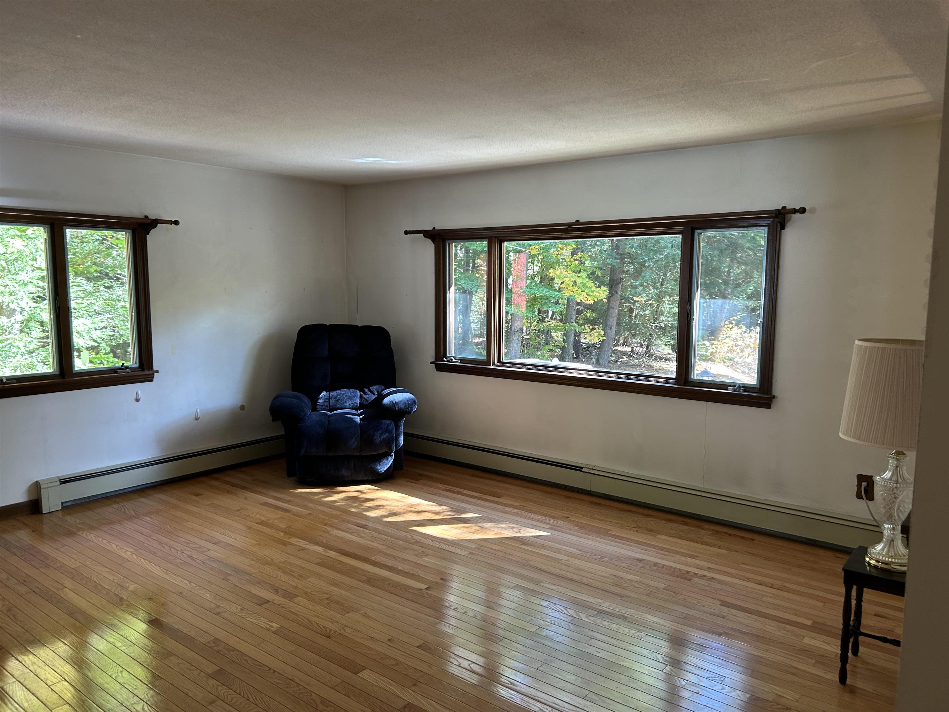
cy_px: 356
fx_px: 713
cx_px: 474
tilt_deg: -5.8
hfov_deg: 67.3
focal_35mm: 26
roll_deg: +0.2
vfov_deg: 53.1
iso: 80
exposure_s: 1/60
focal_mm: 5.7
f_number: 1.5
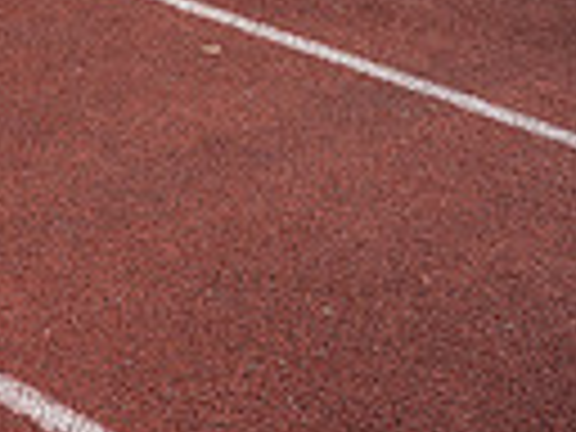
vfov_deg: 8.9
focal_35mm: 152
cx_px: -94
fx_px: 2529
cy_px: -562
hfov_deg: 12.7
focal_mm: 45
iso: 100
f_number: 4
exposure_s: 1/250
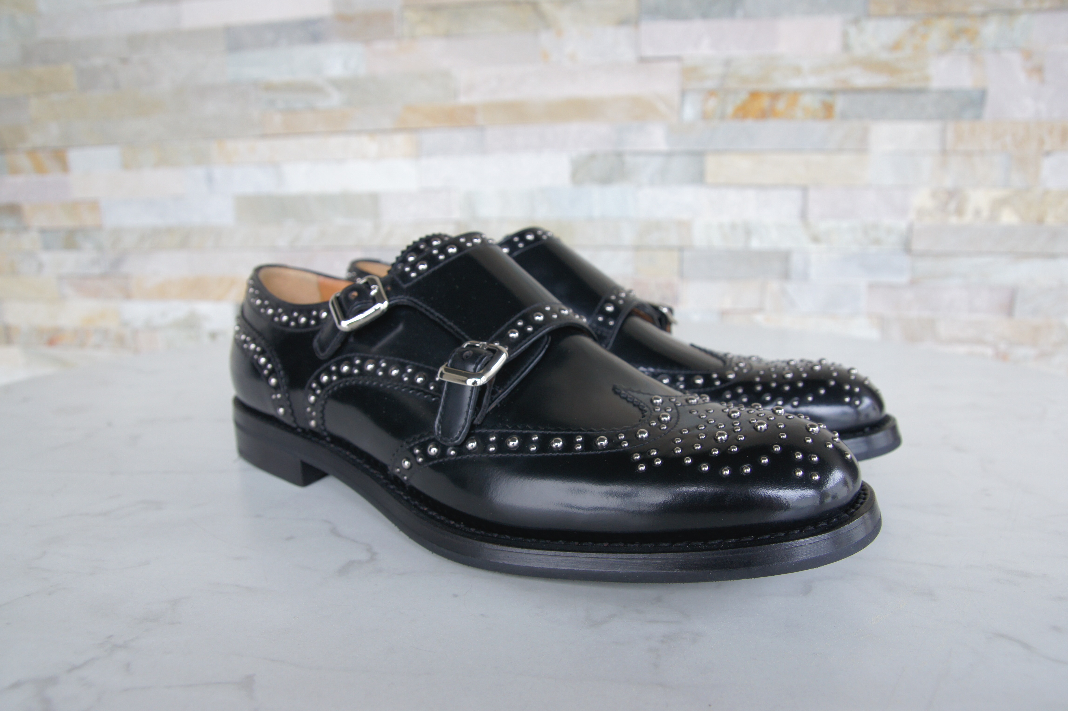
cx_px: 534
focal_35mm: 26
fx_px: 756
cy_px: 356
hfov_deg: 70.5
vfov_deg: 50.4
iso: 200
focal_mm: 17
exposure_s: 1/50
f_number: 5.6
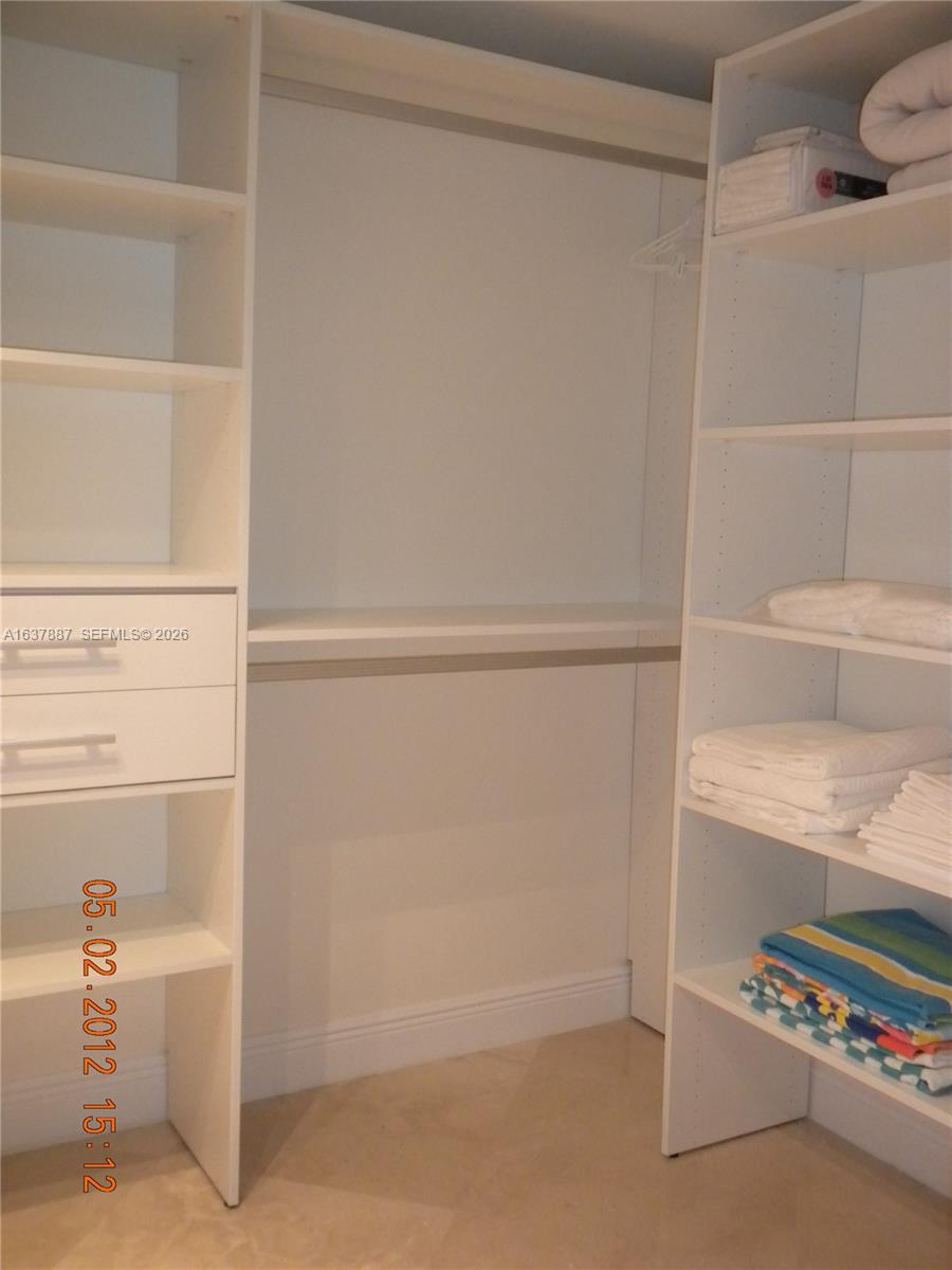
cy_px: 635
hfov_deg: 38.7
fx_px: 1357
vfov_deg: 50.1
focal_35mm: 37
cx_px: 476
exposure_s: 1/30
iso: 400
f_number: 3.5
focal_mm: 6.6
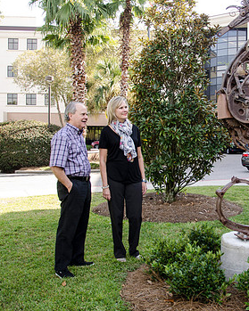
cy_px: 153
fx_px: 387
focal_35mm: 42
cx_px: 194
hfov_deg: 34.7
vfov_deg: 43.8
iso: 100
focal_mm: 18
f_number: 3.5
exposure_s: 1/100
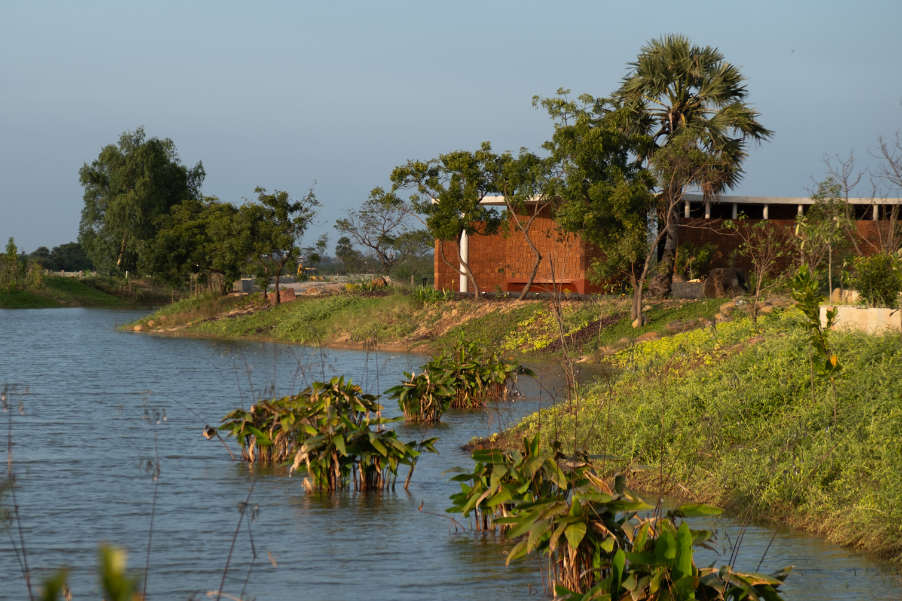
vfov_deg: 12.5
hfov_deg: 18.6
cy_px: 322
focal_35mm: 110
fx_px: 2756
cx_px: 334
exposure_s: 1/220
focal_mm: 55
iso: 125
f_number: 4
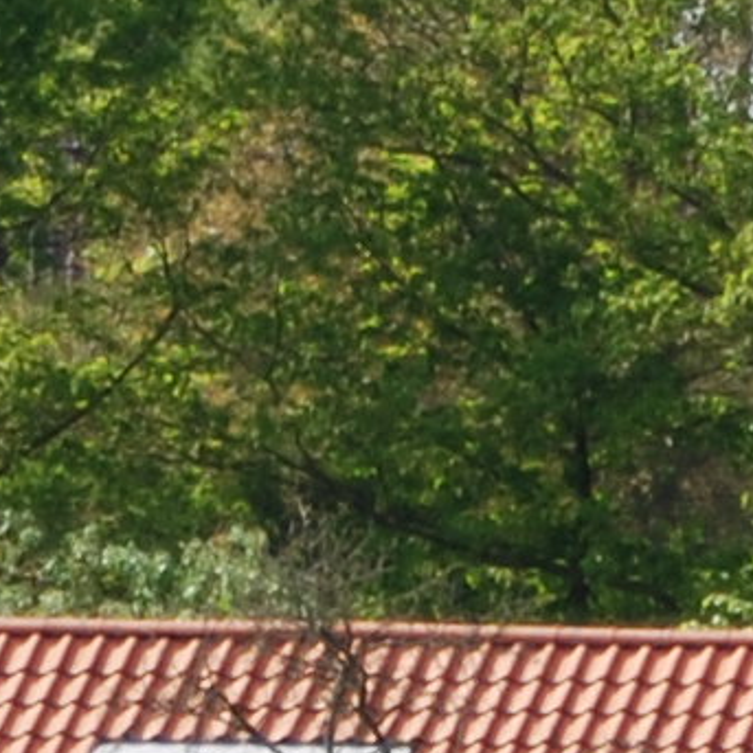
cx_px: 2496
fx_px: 25521
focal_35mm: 1037
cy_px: 1346
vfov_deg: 1.7
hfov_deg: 1.7
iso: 160
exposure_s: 1/500
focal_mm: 72
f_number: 5.6
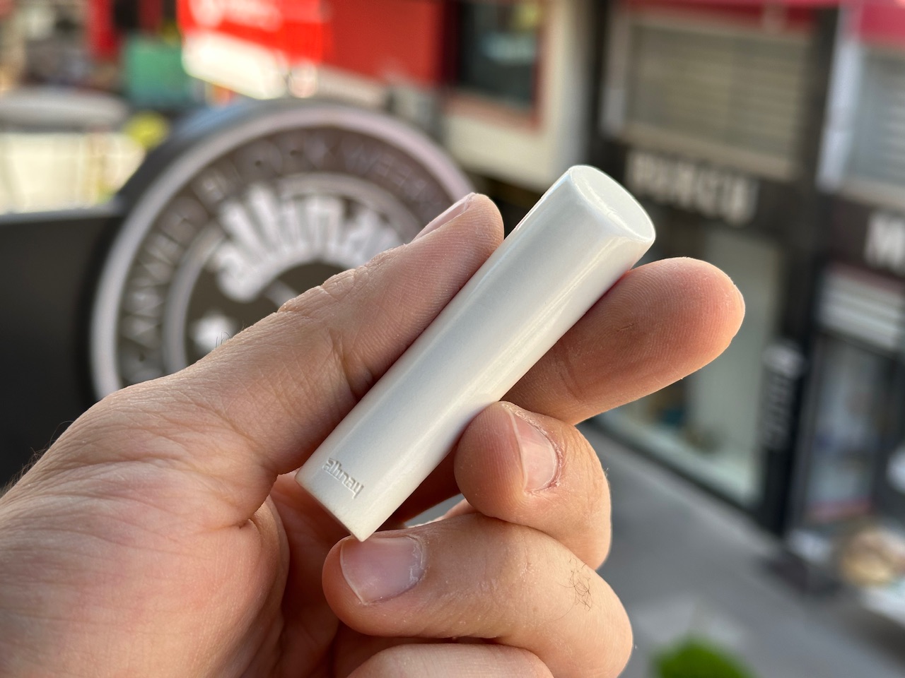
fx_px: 1255
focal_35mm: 48
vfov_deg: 30.3
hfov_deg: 39.7
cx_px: 452
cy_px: 339
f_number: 1.78
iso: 64
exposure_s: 1/456
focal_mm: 6.86
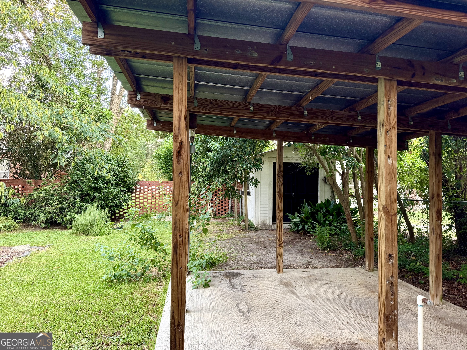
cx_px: 234
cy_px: 175
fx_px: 324
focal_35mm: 24
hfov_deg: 71.6
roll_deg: -0.5
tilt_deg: +2.0
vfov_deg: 56.8
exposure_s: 1/60
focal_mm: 6.76
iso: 250
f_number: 1.78
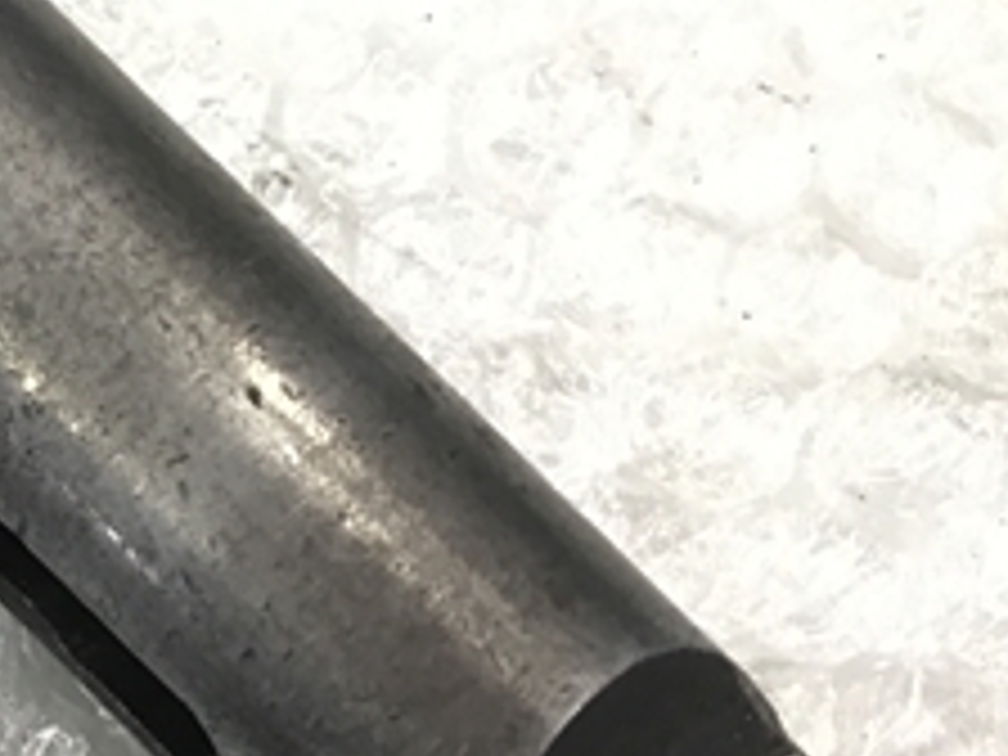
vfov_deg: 18.4
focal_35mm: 80
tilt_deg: -64.9
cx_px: -216
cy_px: 450
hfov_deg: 22.4
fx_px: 2330
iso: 40
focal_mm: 3.99
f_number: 1.8
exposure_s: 1/30
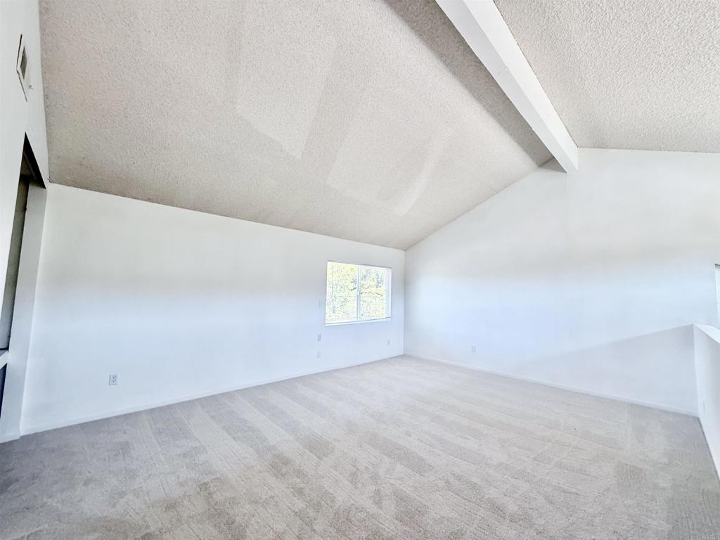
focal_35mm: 14
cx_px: 360
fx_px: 291
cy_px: 270
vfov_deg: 85.7
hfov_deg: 102.1
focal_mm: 2.22
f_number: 2.2
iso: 160
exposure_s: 1/120
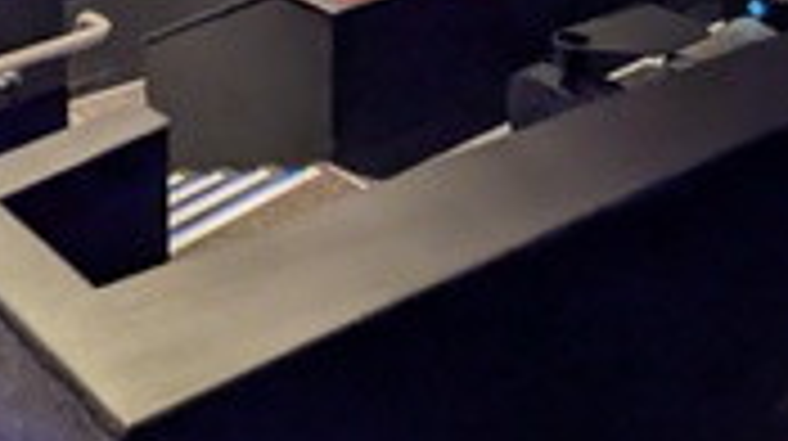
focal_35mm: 48
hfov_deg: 42.9
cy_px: -198
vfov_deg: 21.4
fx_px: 1002
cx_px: 347
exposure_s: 1/2.82
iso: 665
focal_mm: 2.23
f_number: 1.95
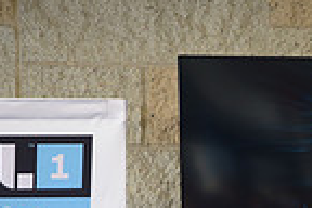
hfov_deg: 7.1
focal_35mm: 281
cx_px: 574
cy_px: 415
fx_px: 2435
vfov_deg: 4.8
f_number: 2.8
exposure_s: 1/60
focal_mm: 70
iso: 400
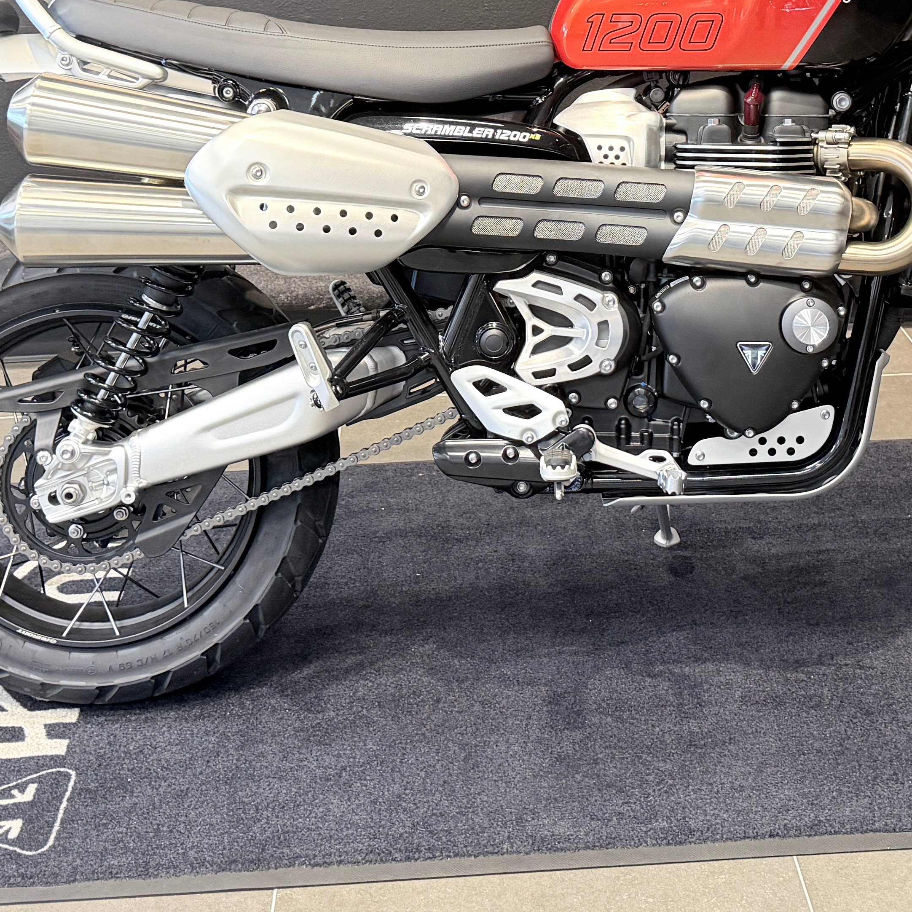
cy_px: 176
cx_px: 564
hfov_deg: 30.4
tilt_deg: -15.1
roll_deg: +1.2
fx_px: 1669
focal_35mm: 56
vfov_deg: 29.8
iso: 320
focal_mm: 6.76
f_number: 1.78
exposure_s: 1/60
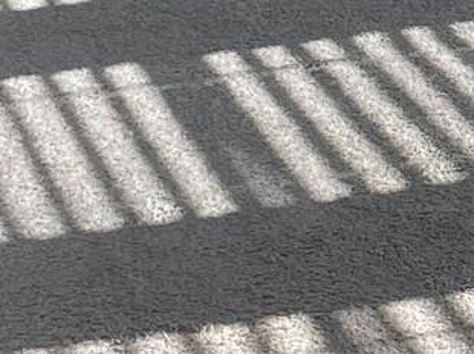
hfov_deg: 11.1
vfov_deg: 8.4
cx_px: 709
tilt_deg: -14.5
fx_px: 2353
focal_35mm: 172
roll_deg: +4.0
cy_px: -233
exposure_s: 1/368
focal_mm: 4.2
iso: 32
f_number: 1.6
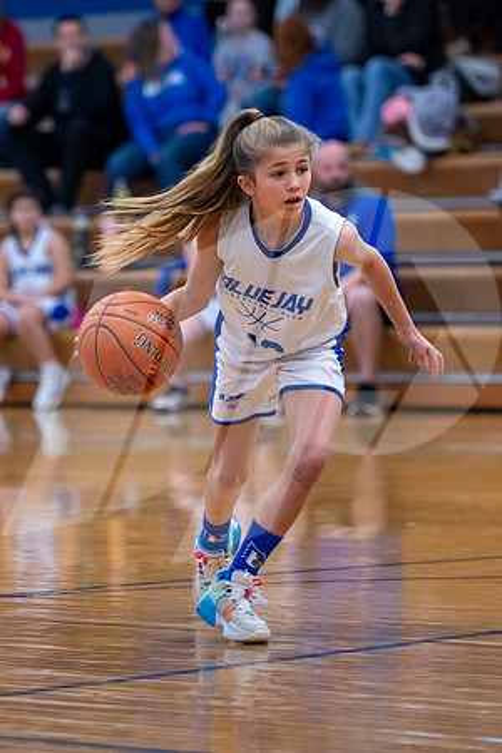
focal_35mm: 225
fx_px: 4713
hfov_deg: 6.1
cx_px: 152
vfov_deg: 9.1
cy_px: 367
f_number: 2.8
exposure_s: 1/800
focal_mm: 130
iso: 4000
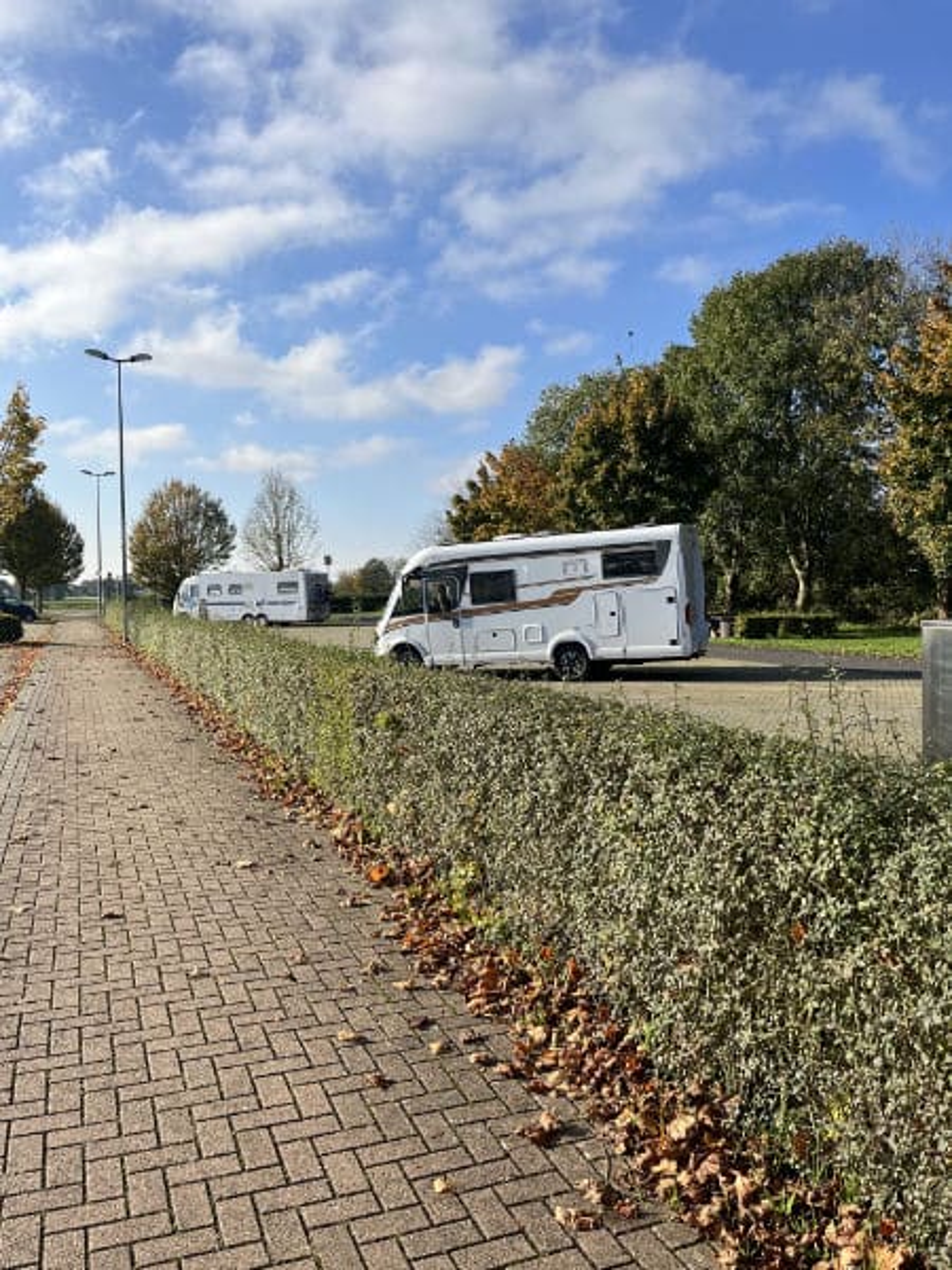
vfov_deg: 67.3
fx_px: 953
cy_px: 635
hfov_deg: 53.1
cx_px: 476
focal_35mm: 26
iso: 50
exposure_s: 1/3413
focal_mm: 5.1
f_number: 1.6
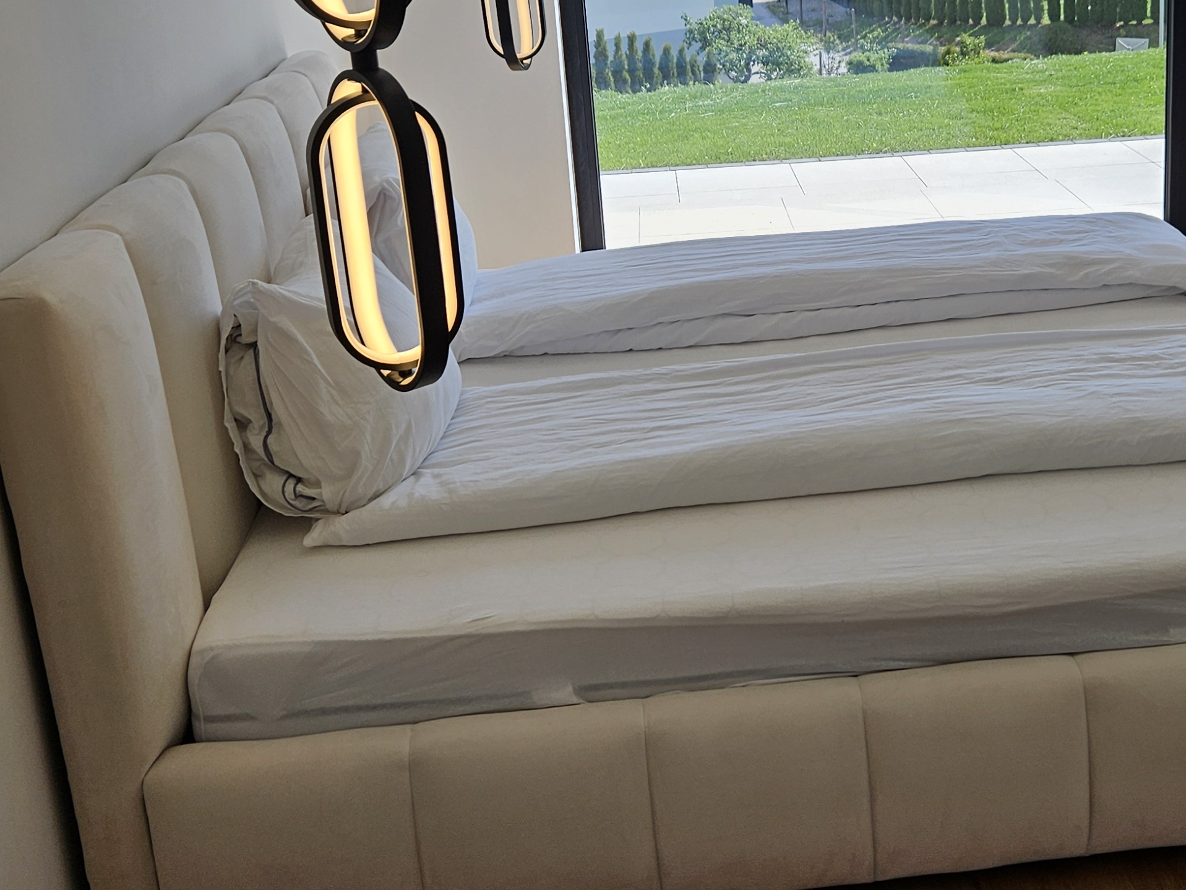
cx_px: 860
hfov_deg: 38.8
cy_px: 264
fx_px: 1645
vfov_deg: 29.9
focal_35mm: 48
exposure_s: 1/960
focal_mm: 5.4
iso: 25
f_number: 1.8
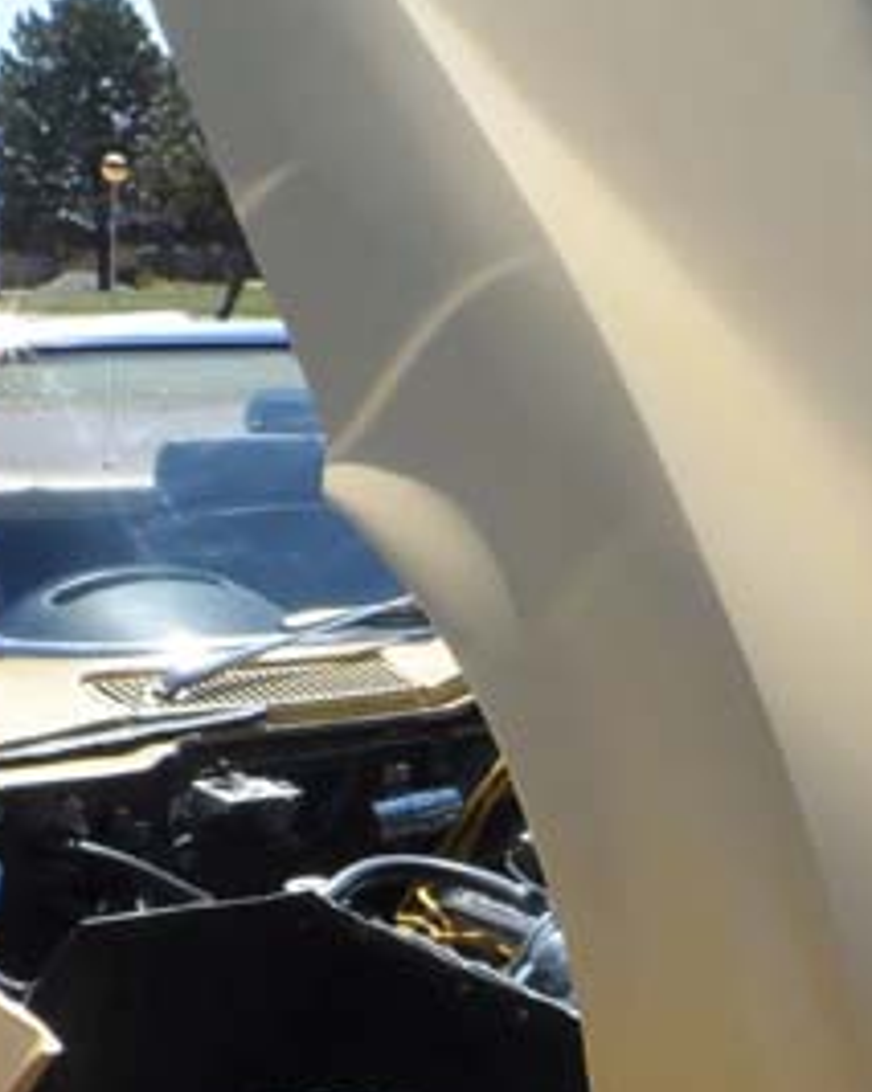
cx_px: 659
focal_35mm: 90
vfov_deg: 20.9
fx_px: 2908
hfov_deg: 17.0
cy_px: 945
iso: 80
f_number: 4.5
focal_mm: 4
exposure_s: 1/500
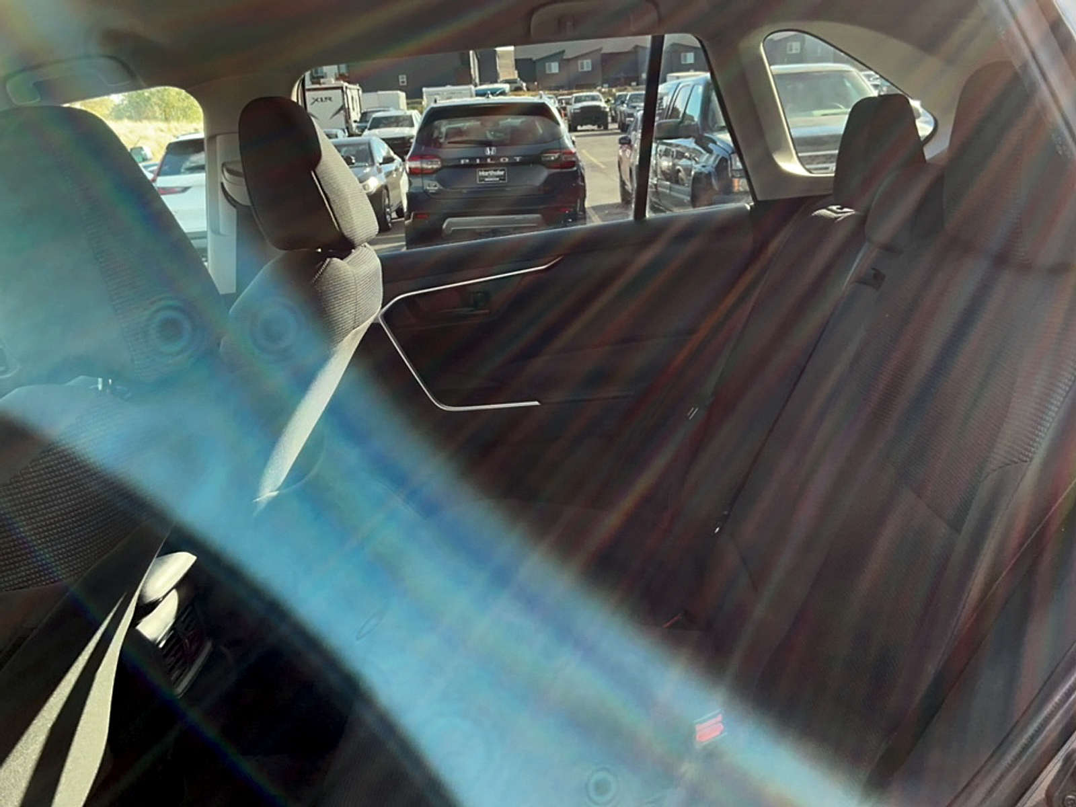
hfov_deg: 60.0
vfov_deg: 46.8
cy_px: 404
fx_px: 933
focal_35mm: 30
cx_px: 538
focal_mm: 3
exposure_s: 1/120
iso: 25
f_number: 1.8
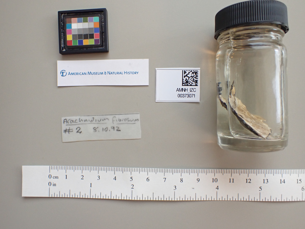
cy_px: 114
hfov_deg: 60.0
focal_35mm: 30
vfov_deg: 46.8
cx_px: 152
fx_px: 264
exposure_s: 1/125
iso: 320
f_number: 2.3
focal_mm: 5.4
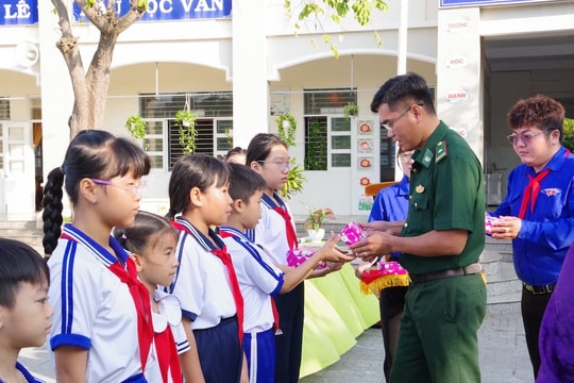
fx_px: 957
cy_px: 192
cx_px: 287
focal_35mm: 60
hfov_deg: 33.4
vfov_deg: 22.6
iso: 3200
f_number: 10
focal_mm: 40
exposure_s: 1/640
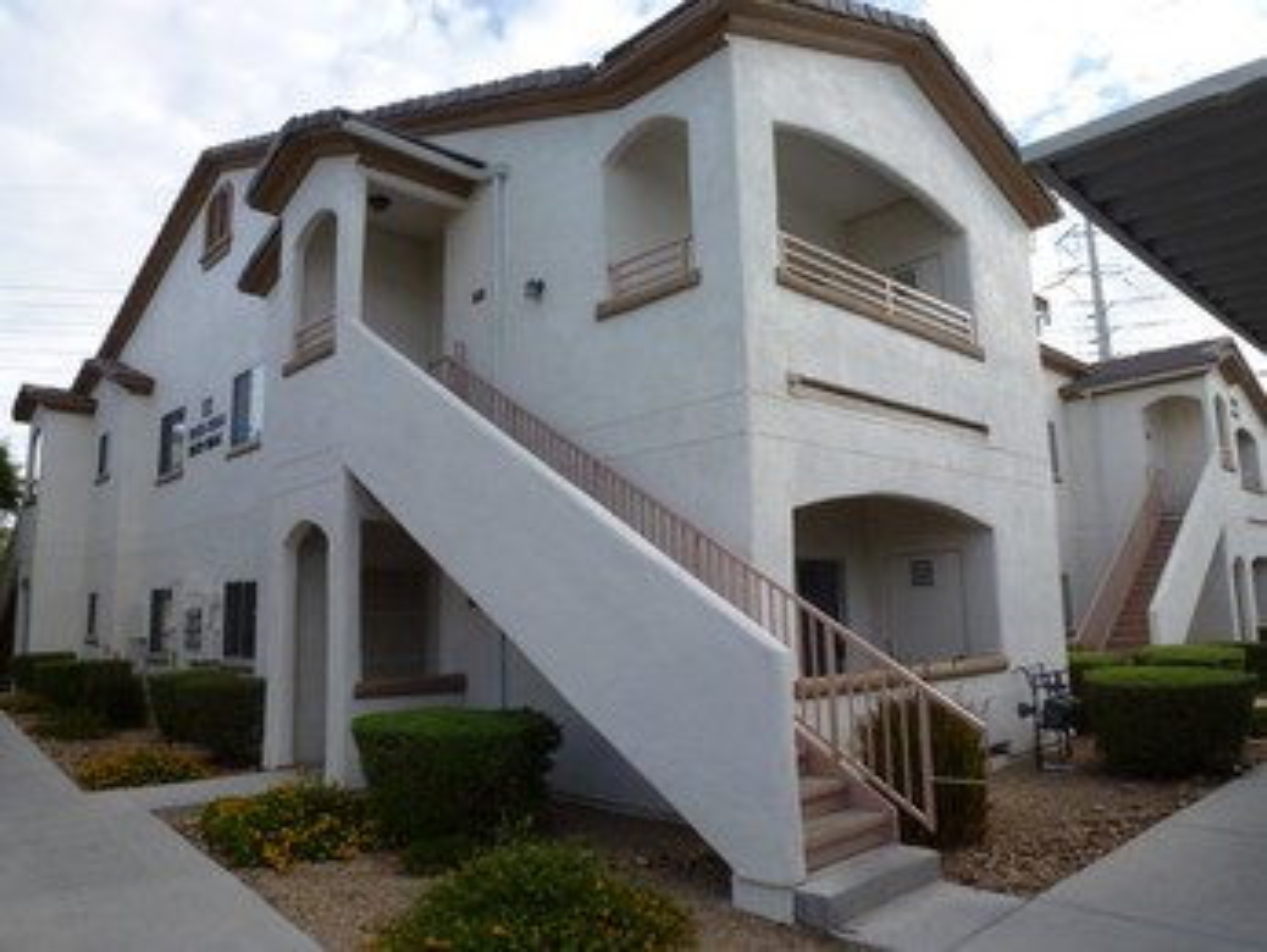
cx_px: 634
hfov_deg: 71.6
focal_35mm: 24
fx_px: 879
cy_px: 476
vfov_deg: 56.9
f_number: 4
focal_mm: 4.3
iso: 100
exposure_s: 1/320
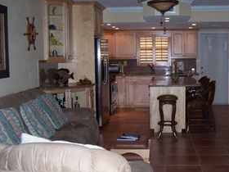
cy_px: 80
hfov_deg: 37.8
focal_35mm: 50
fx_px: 331
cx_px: 150
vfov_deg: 29.1
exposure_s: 1/60
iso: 140
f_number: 2.8
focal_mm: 6.3
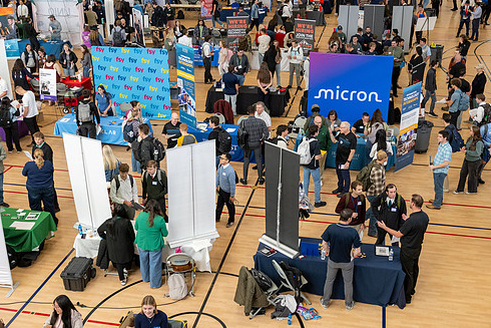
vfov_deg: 29.9
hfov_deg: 43.6
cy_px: 181
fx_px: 614
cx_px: 236
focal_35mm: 45
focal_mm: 38
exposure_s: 1/250
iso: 2500
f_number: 4.5
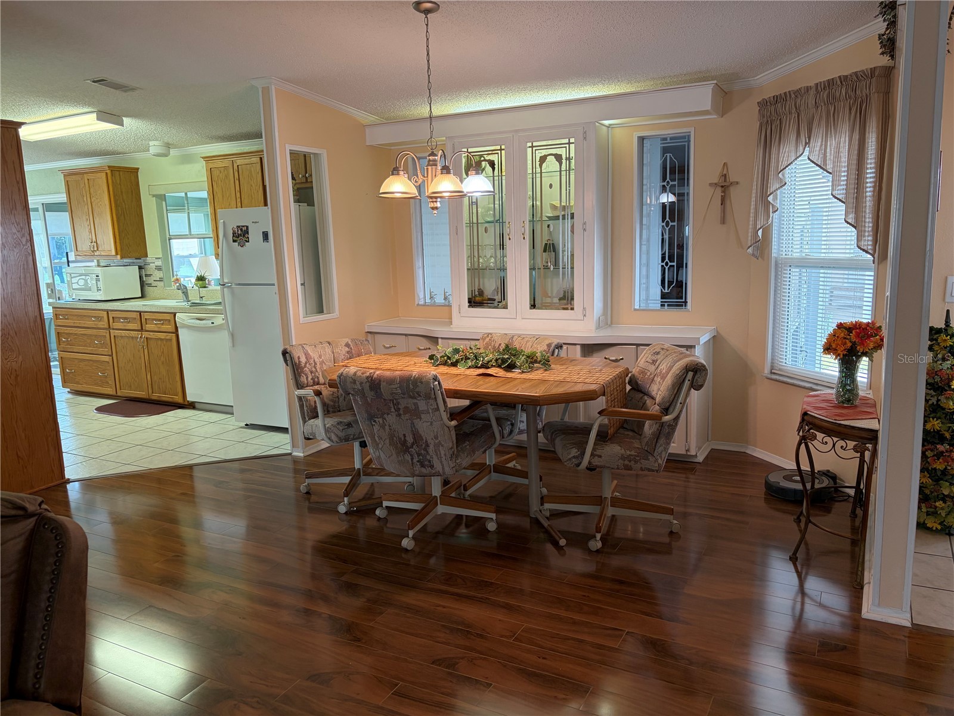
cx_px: 477
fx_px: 717
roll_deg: +2.8
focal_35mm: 26
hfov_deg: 67.3
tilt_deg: -9.4
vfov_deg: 53.1
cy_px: 358
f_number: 1.6
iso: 125
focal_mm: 5.96
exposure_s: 1/60
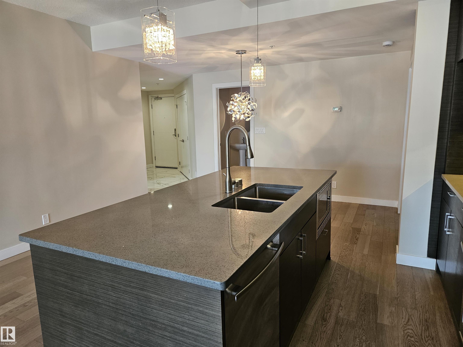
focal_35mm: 23
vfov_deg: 58.9
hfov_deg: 73.9
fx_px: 308
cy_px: 174
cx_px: 232
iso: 320
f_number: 1.8
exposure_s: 1/120
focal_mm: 5.4
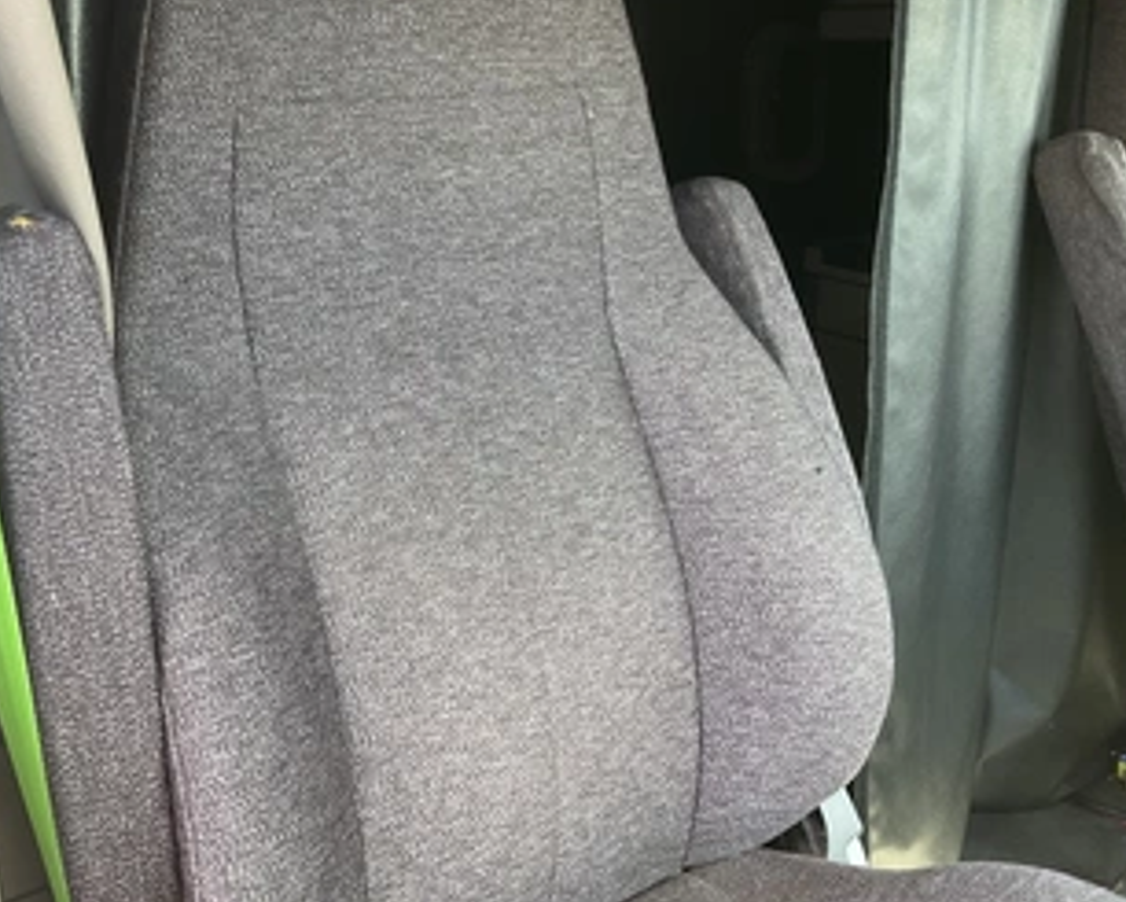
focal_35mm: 37
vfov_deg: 40.0
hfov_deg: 48.7
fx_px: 1233
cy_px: 357
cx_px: 445
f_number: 1.8
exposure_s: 1/122
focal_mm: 3
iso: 64
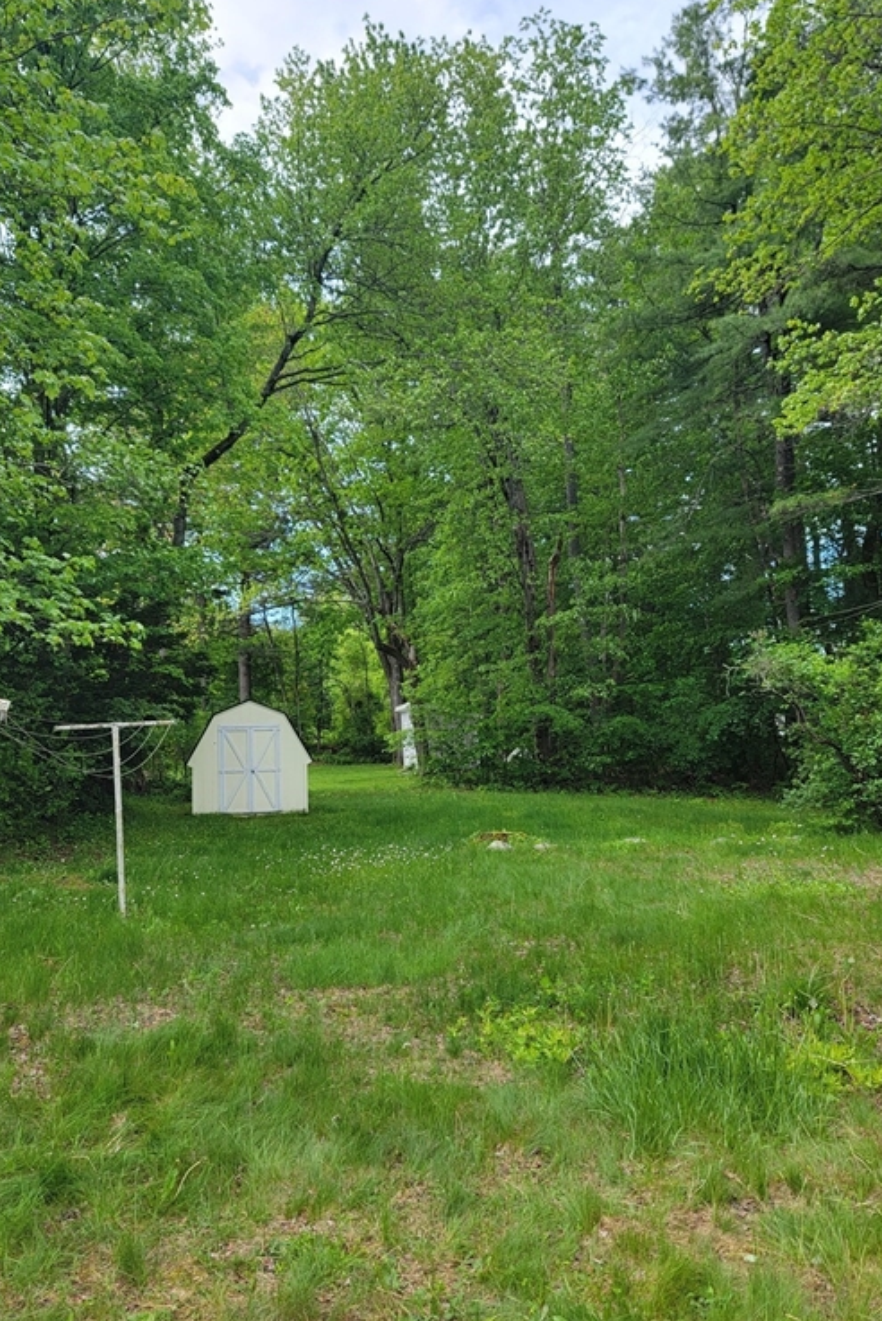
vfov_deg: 69.4
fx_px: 955
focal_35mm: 26
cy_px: 676
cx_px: 414
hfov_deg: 49.6
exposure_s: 1/266
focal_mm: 6.7
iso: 16
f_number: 1.8
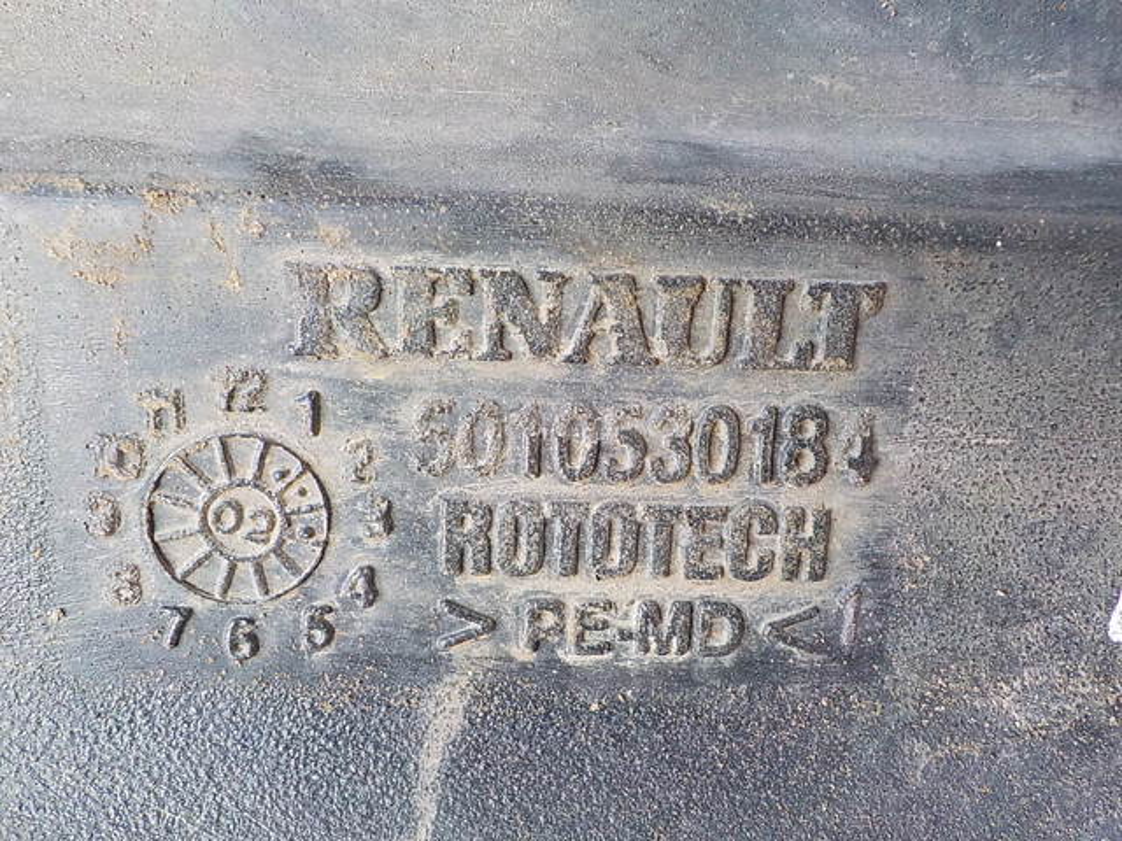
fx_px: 972
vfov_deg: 46.8
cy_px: 420
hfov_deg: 60.0
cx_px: 561
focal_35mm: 30
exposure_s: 1/30
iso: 220
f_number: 3.3
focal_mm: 4.1
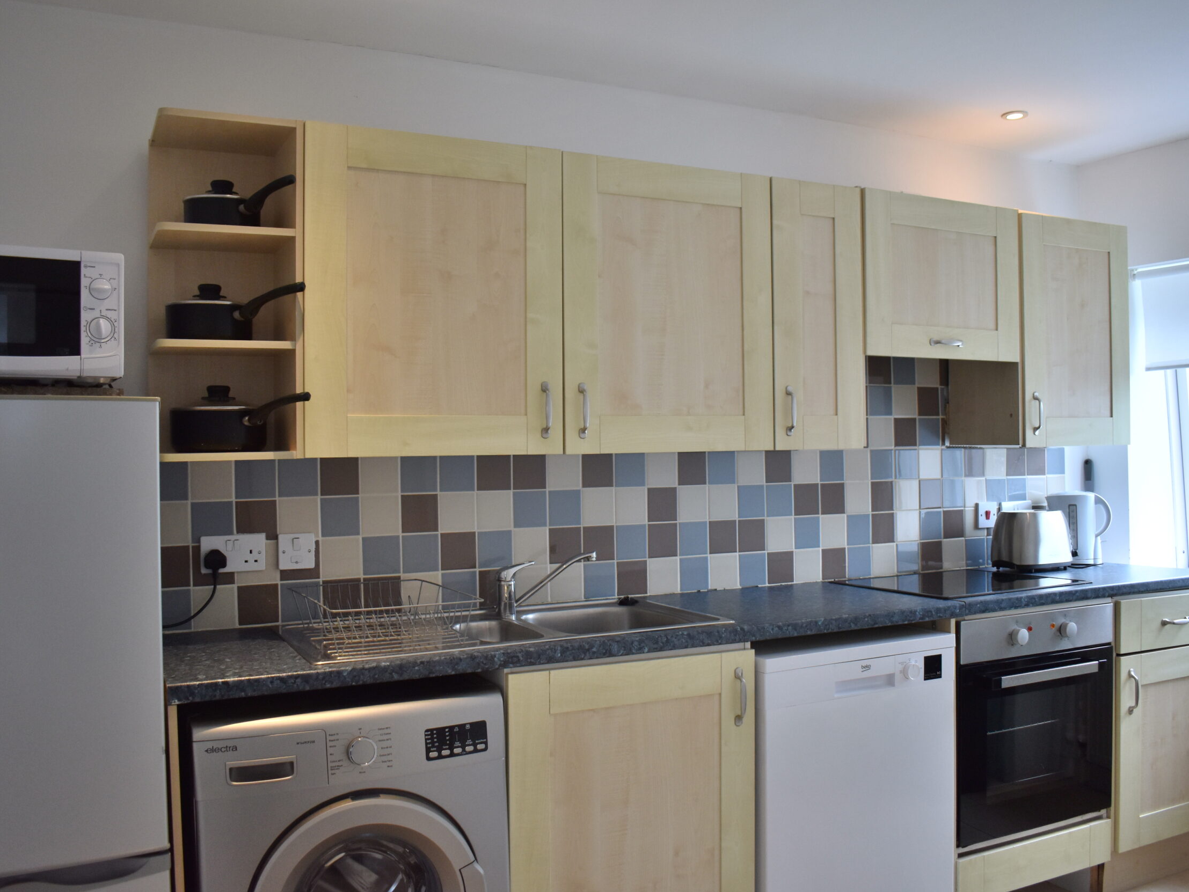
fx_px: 1031
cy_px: 445
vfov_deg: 46.8
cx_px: 609
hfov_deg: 59.9
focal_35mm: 30
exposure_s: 1/250
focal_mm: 18
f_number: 3.5
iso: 720
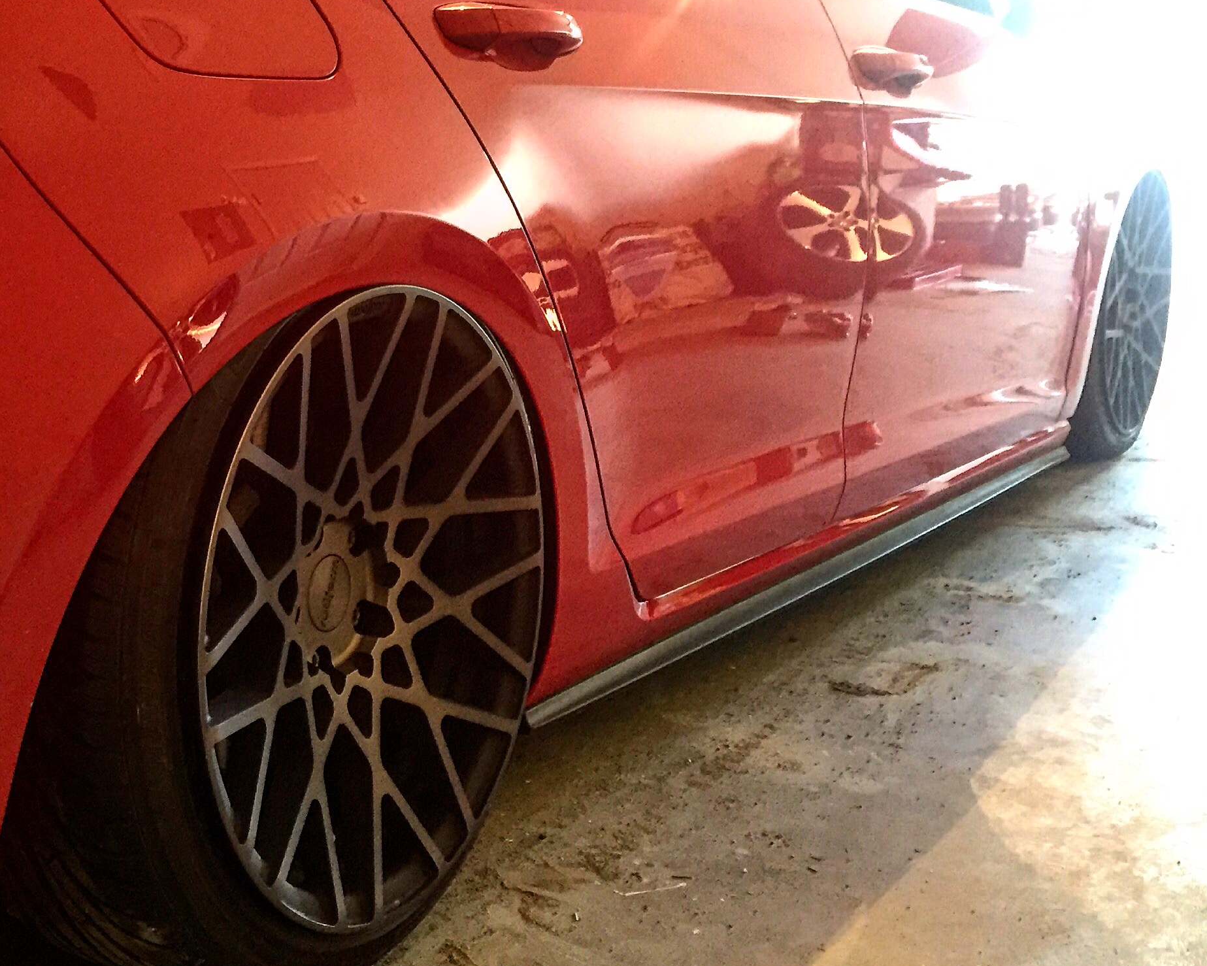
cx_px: 177
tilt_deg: -8.0
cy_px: 299
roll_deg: +0.4
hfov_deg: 35.6
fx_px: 1786
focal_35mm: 50
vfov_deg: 30.0
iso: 250
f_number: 2.2
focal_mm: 4.15
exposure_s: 1/24
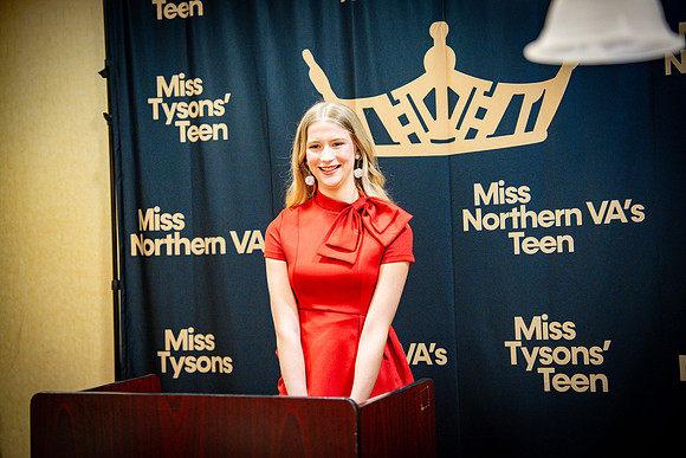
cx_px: 343
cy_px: 229
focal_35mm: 64
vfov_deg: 21.3
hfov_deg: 31.4
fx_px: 1220
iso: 1600
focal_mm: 64
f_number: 2.8
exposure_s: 1/125
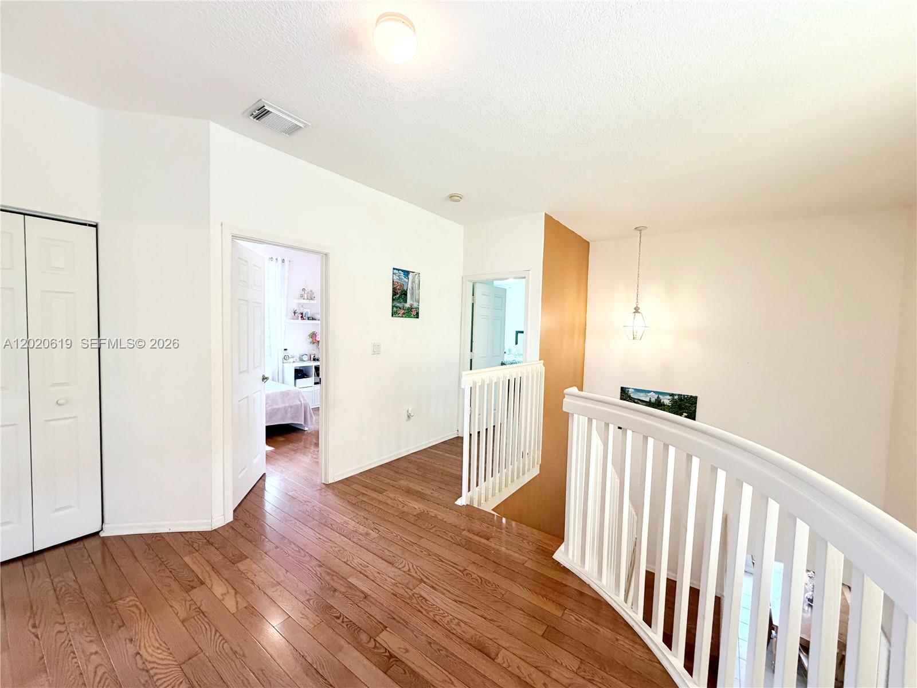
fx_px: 371
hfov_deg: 102.1
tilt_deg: -3.4
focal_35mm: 14
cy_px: 344
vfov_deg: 85.7
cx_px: 458
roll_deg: -0.8
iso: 250
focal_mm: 2.22
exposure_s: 1/120
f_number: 2.2
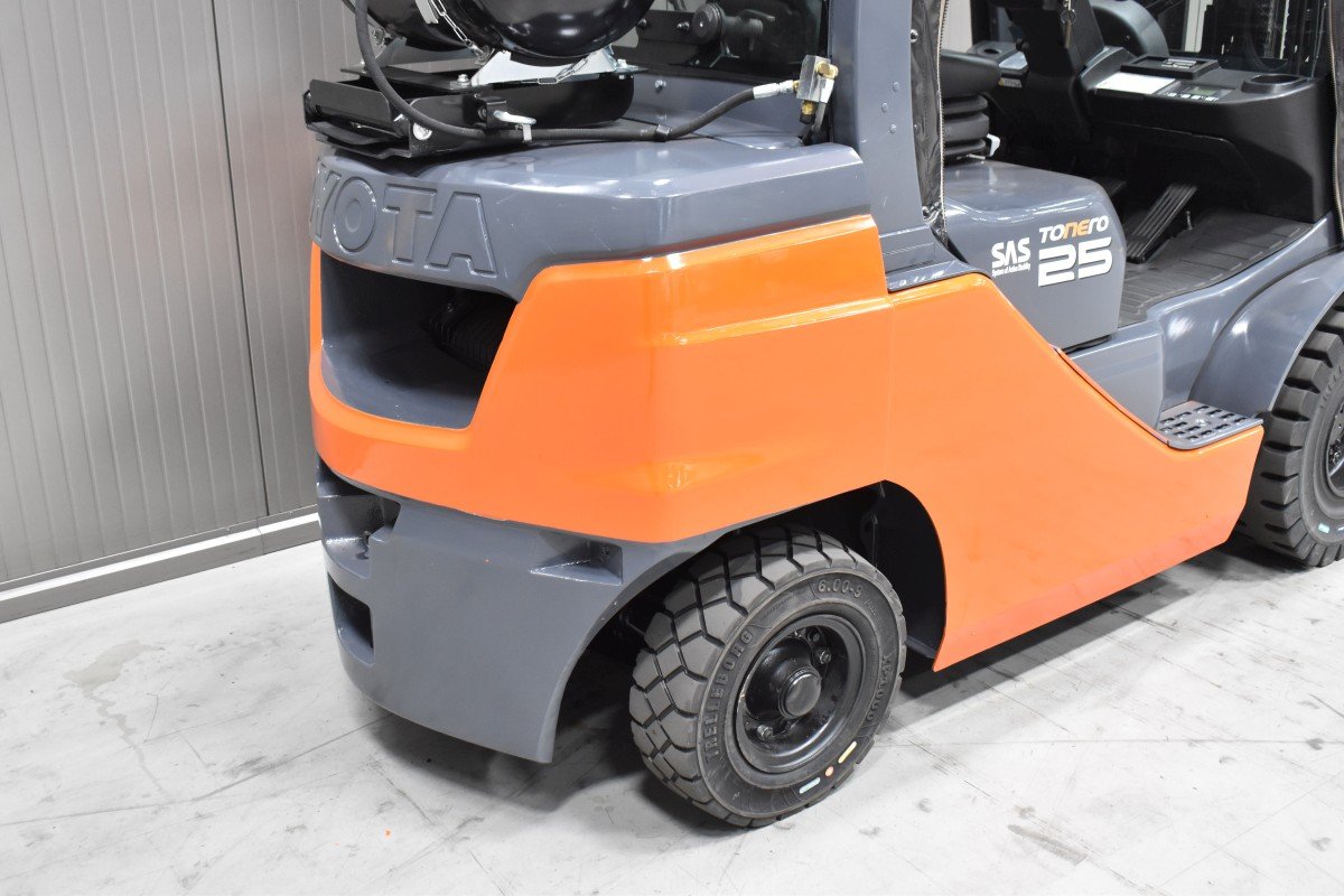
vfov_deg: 36.9
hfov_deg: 53.1
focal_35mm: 36
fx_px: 1344
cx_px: 672
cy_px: 448
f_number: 5
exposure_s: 1/20
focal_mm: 24
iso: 1600
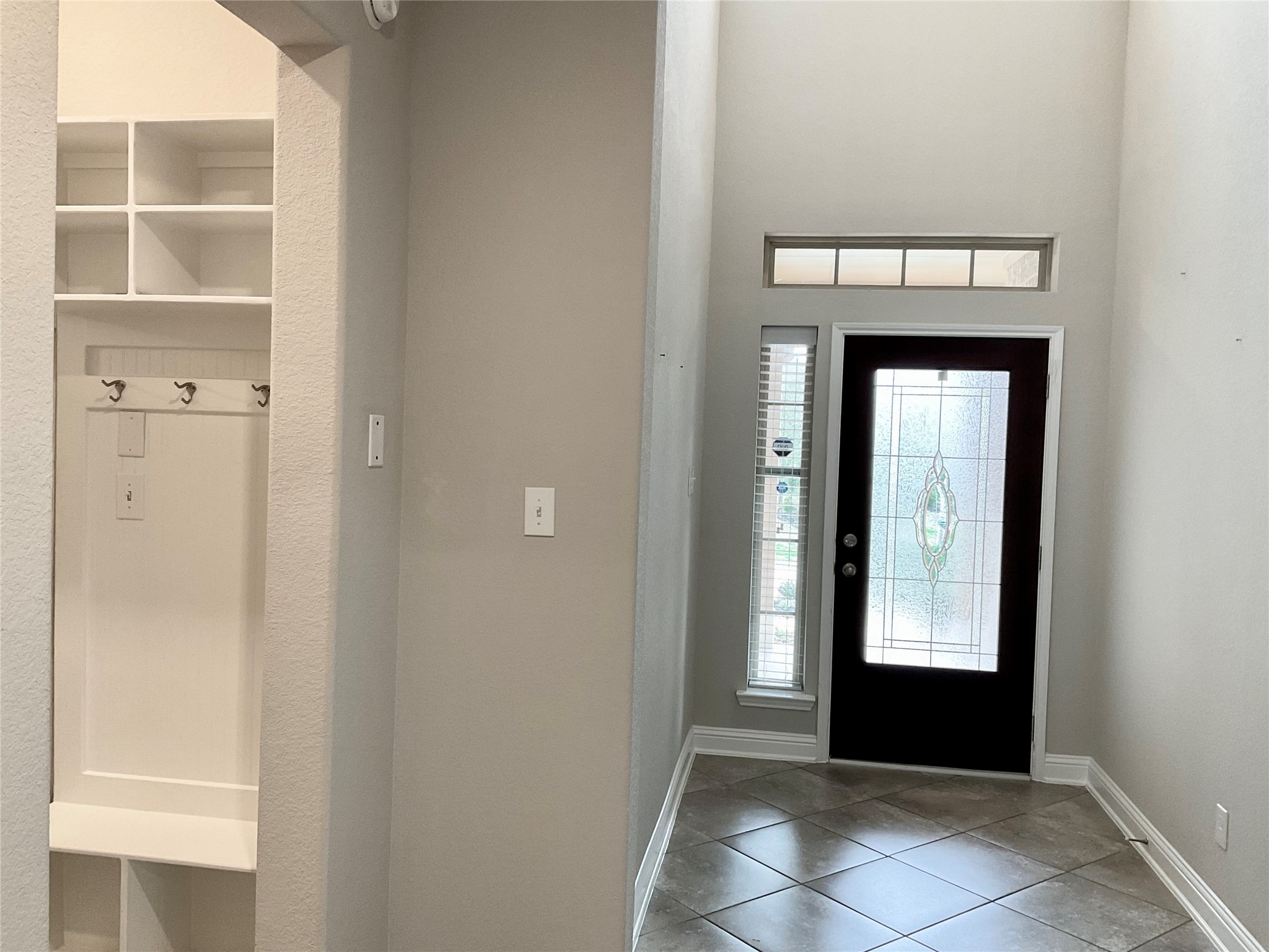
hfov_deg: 61.7
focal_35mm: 29
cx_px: 634
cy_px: 476
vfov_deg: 48.2
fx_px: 1063
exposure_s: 1/60
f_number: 1.8
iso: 80
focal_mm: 3
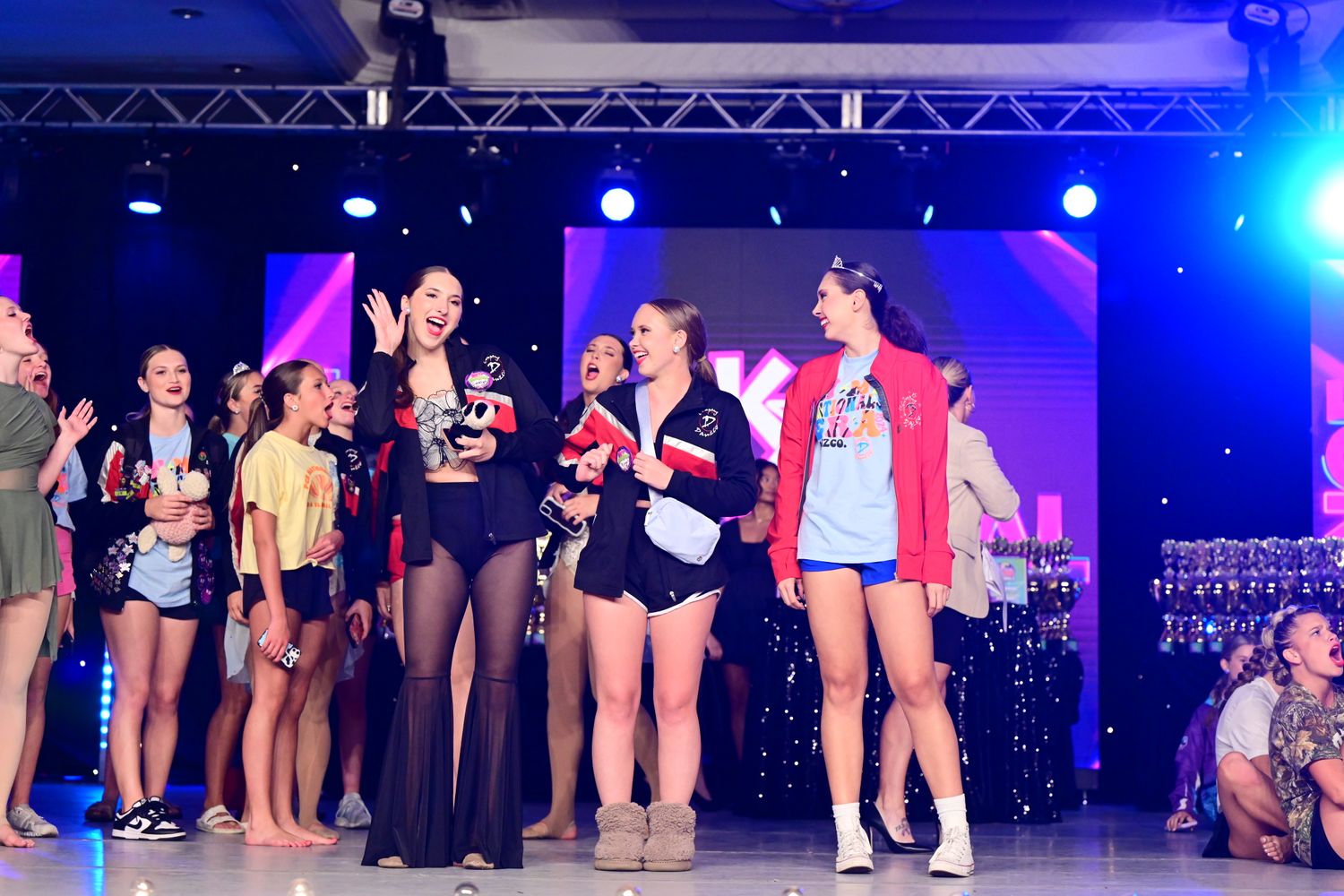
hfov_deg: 28.5
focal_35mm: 71
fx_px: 2650
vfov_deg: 19.2
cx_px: 672
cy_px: 448
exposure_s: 1/1000
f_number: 3.2
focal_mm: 71
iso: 3200
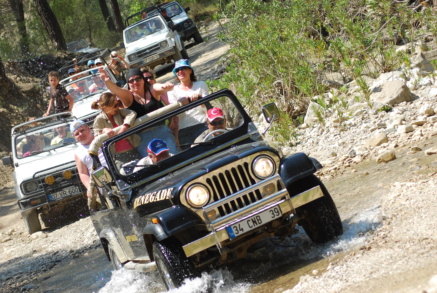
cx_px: 218
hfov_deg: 14.8
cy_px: 146
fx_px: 1679
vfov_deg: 10.0
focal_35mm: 138
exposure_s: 1/500
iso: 200
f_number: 5.6
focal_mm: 92
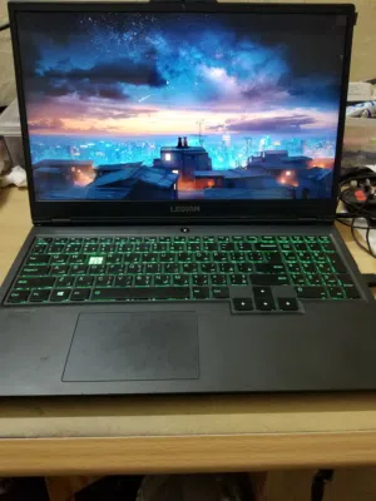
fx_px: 377
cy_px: 250
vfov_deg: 67.3
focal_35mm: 26
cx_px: 188
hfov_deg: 53.1
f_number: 1.7
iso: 250
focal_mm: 4.3
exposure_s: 1/10
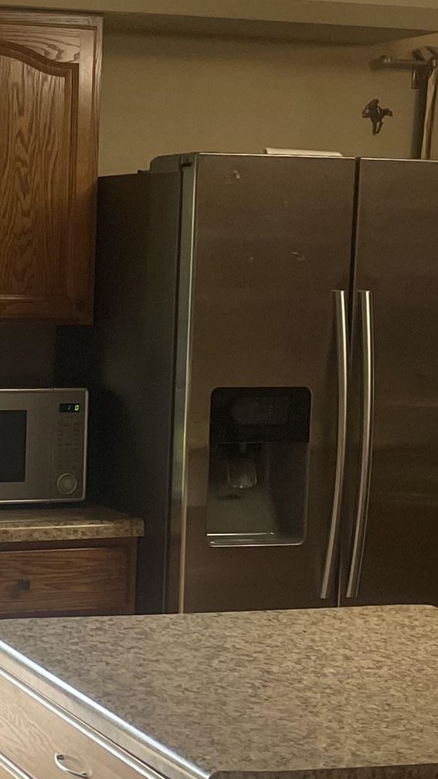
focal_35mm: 83
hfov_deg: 14.2
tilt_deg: -8.4
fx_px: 1714
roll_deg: -1.1
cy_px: 495
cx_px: -43
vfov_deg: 25.5
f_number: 1.6
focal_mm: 5.1
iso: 125
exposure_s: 1/102
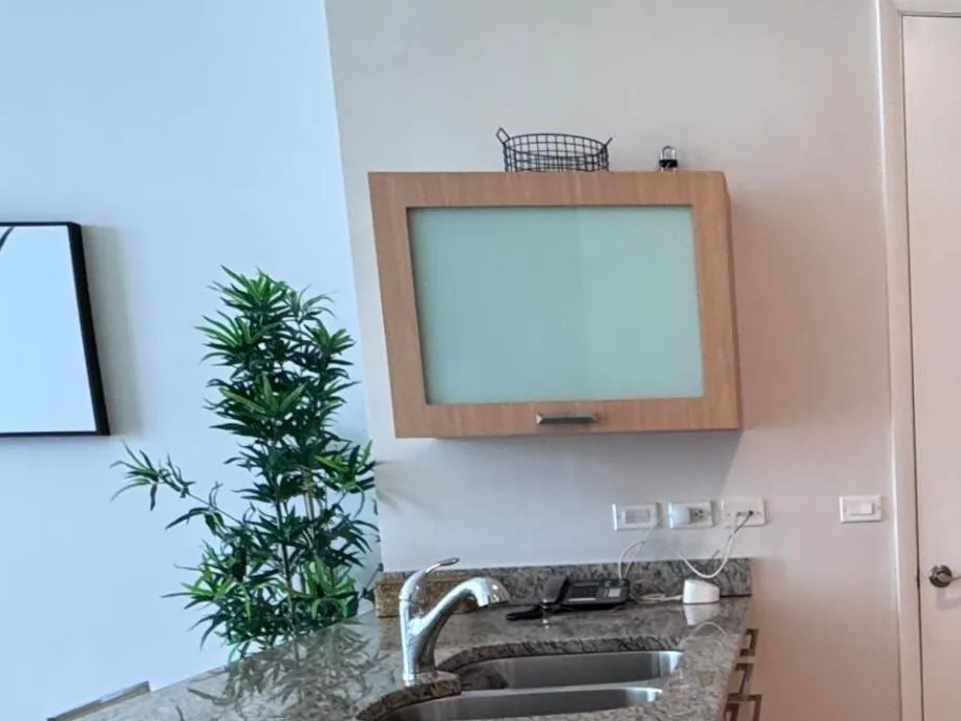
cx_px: 964
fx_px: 1222
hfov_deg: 38.1
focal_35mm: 44
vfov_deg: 31.4
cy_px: 645
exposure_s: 1/120
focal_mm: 2.22
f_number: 2.2
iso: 250
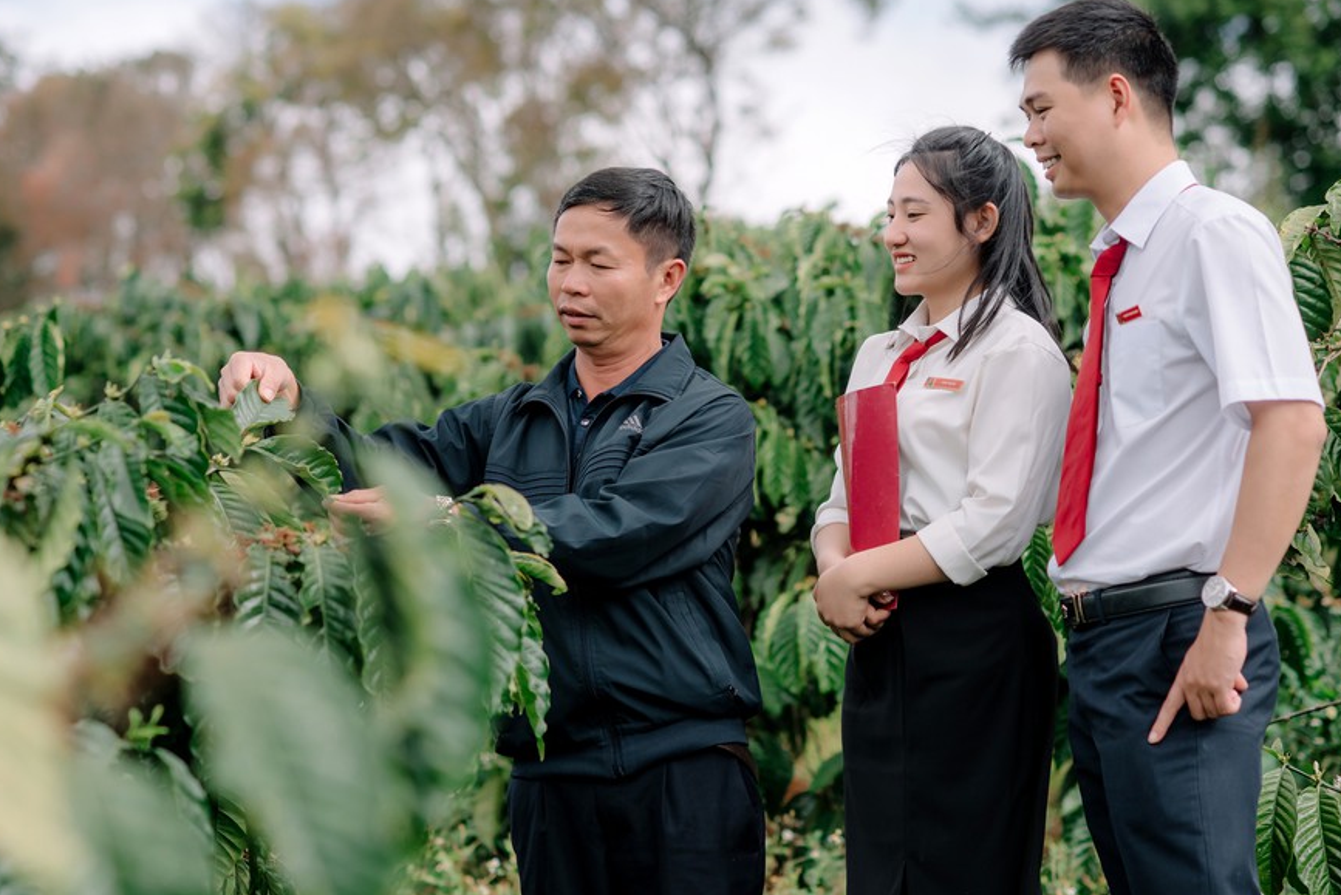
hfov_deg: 20.8
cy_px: 475
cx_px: 628
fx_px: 3652
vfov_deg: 14.0
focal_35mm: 98
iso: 320
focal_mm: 85
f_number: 2.8
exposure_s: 1/3200
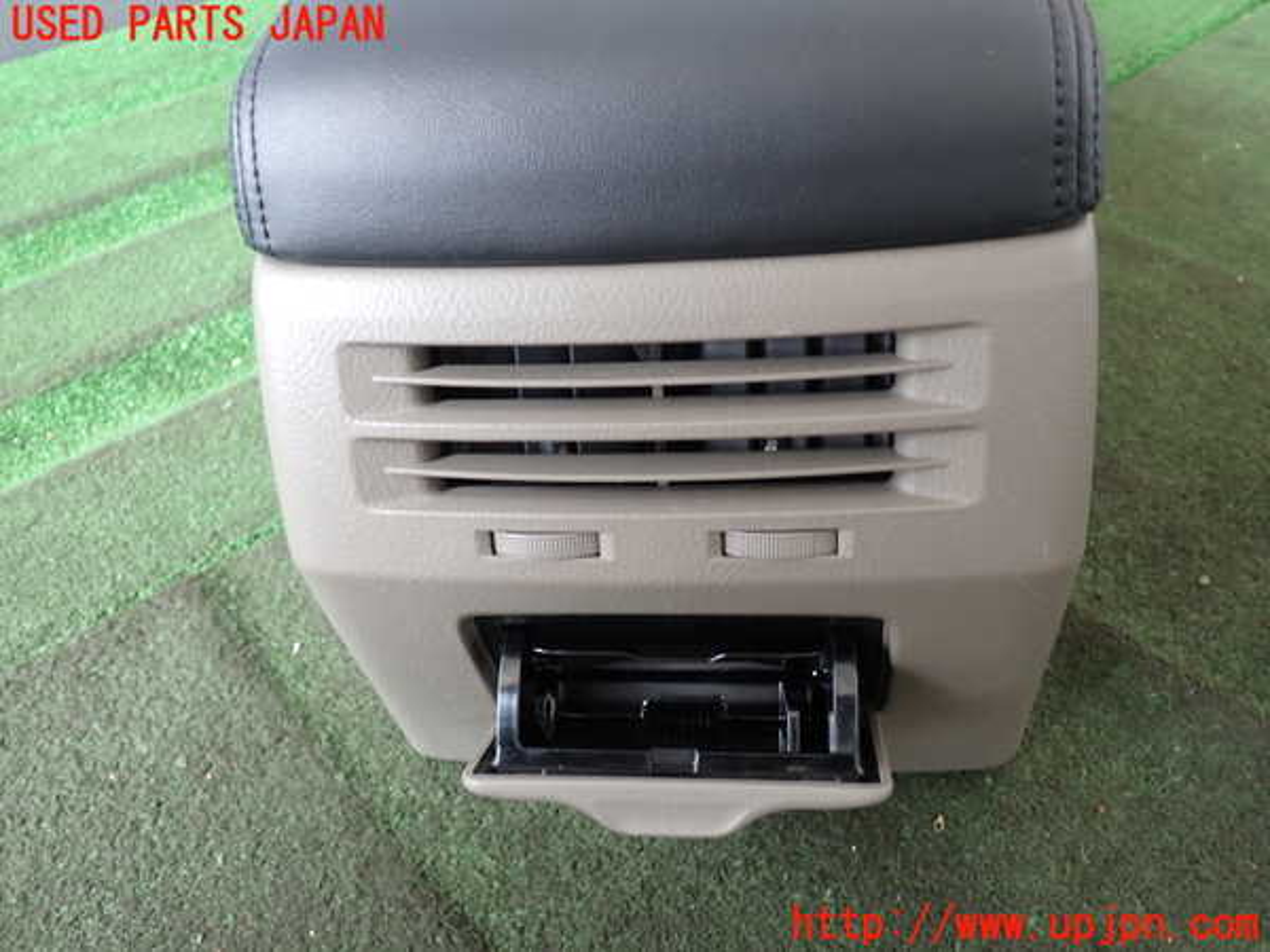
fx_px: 1101
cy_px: 476
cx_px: 635
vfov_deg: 46.8
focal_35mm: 30
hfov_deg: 60.0
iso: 200
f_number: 2.3
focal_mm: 5.4
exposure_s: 1/50
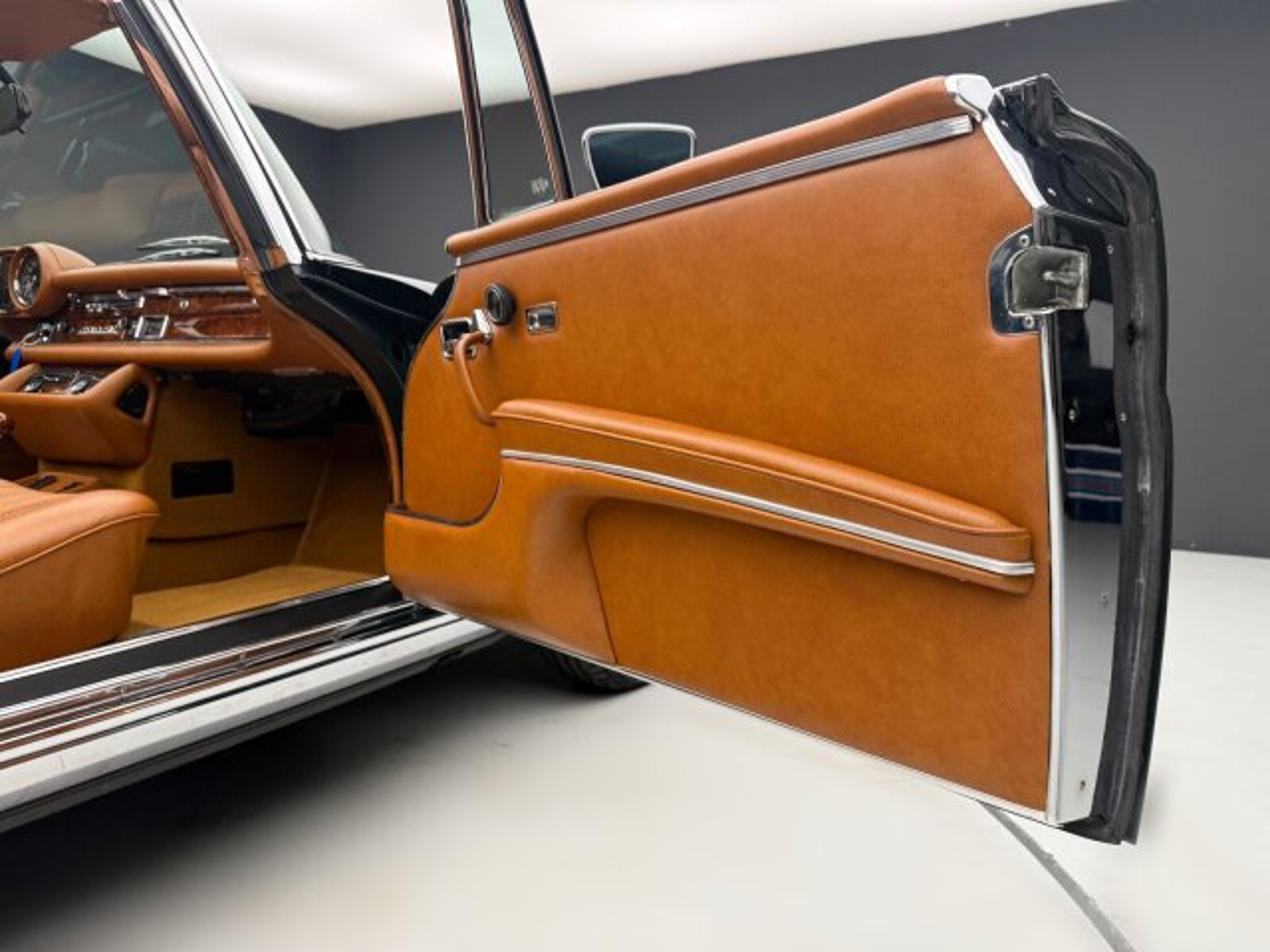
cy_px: 476
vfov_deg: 56.8
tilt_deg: -5.3
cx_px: 635
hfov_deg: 71.6
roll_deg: -2.8
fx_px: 881
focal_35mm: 24
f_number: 1.78
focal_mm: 6.76
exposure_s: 1/50
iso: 160
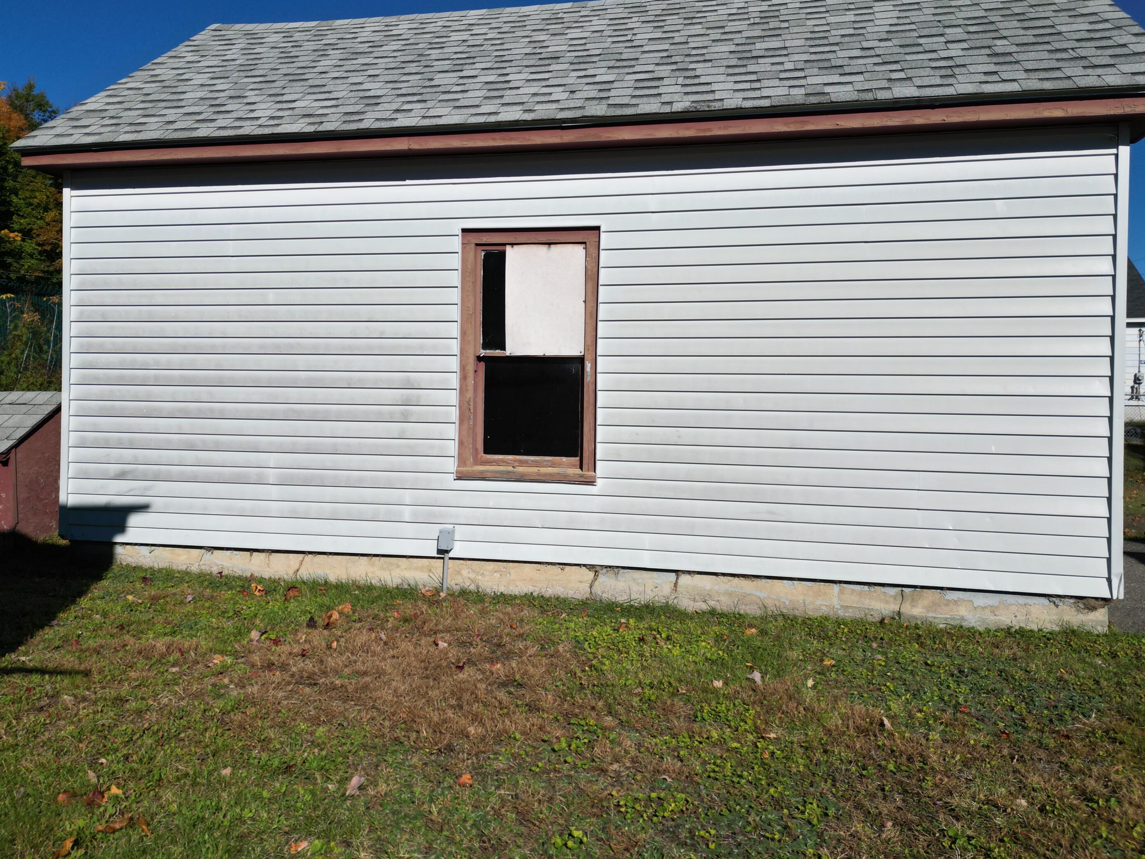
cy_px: 399
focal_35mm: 26
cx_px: 567
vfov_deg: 53.0
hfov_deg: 67.3
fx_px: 860
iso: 120
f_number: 1.7
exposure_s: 1/6400
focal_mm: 6.72
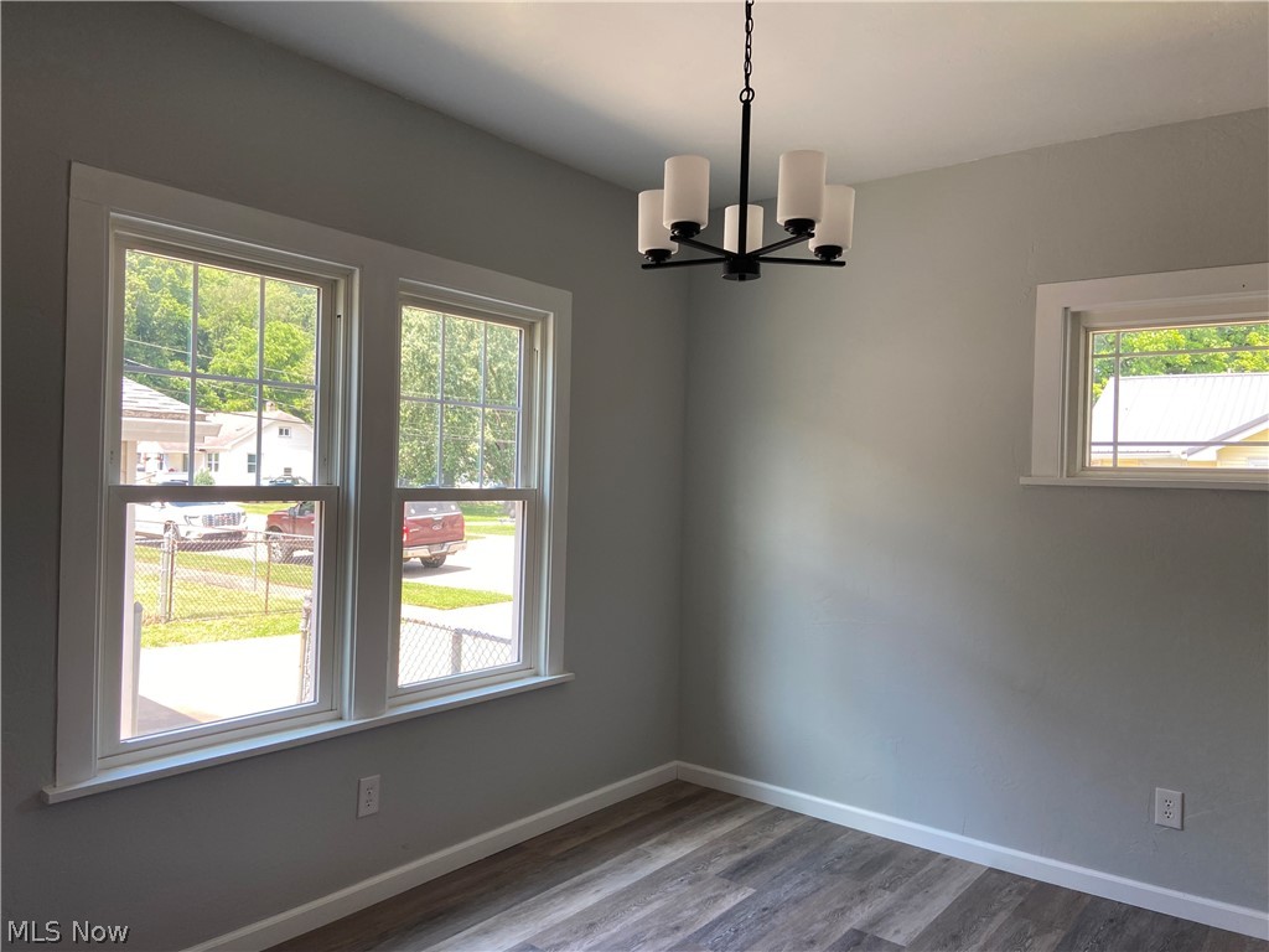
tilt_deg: +0.2
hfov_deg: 67.3
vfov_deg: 53.1
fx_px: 953
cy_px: 476
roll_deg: -0.6
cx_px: 634
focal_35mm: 26
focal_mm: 4.25
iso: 40
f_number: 1.8
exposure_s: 1/122
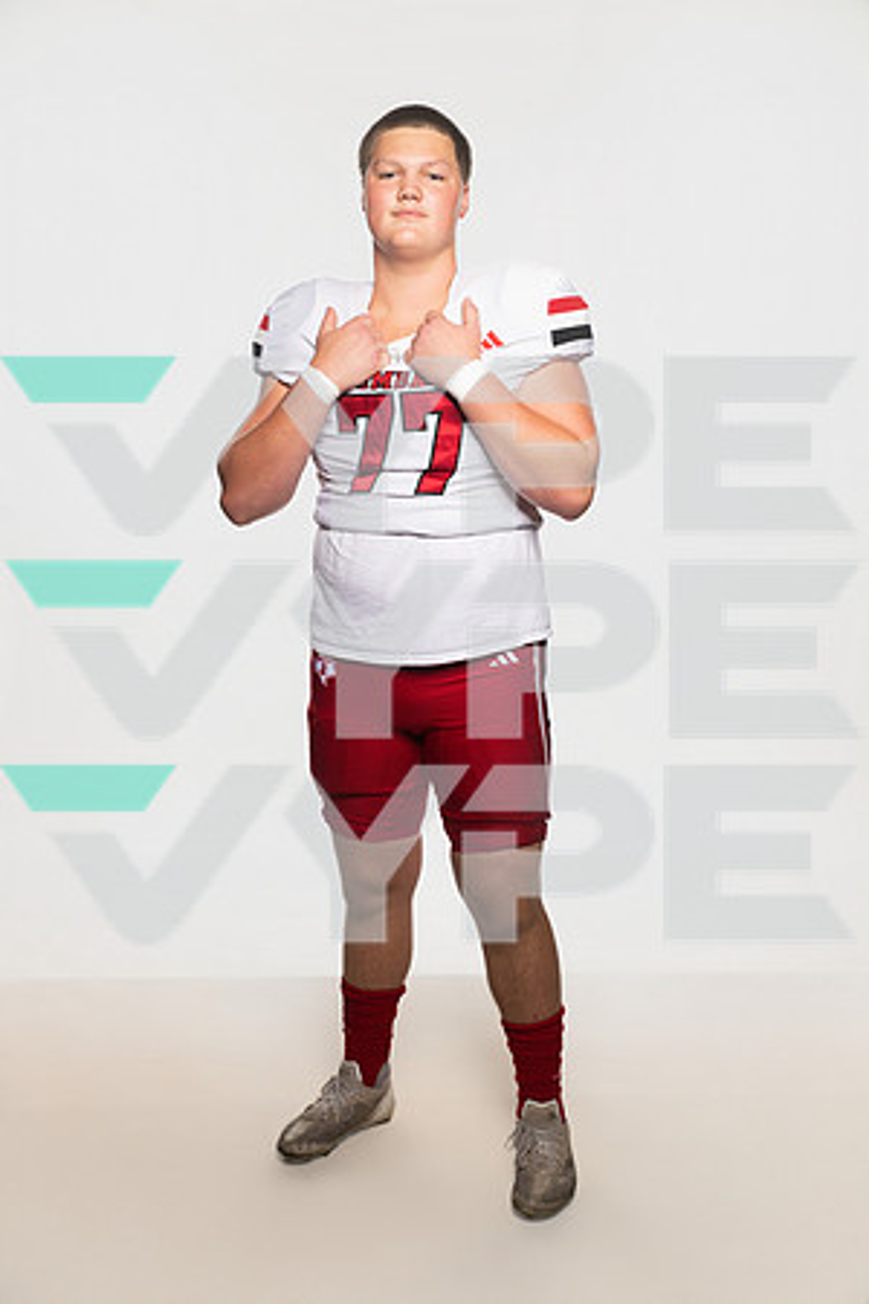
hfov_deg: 28.1
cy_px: 652
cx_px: 434
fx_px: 1738
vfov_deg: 41.1
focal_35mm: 48
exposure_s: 1/200
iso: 500
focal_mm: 48
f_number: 6.3
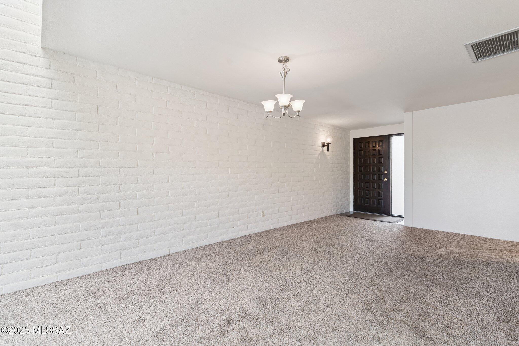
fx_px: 238
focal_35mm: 16
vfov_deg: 72.0
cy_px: 173
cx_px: 260
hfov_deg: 95.0
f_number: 5.6
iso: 400
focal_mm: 16.5
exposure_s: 1/50
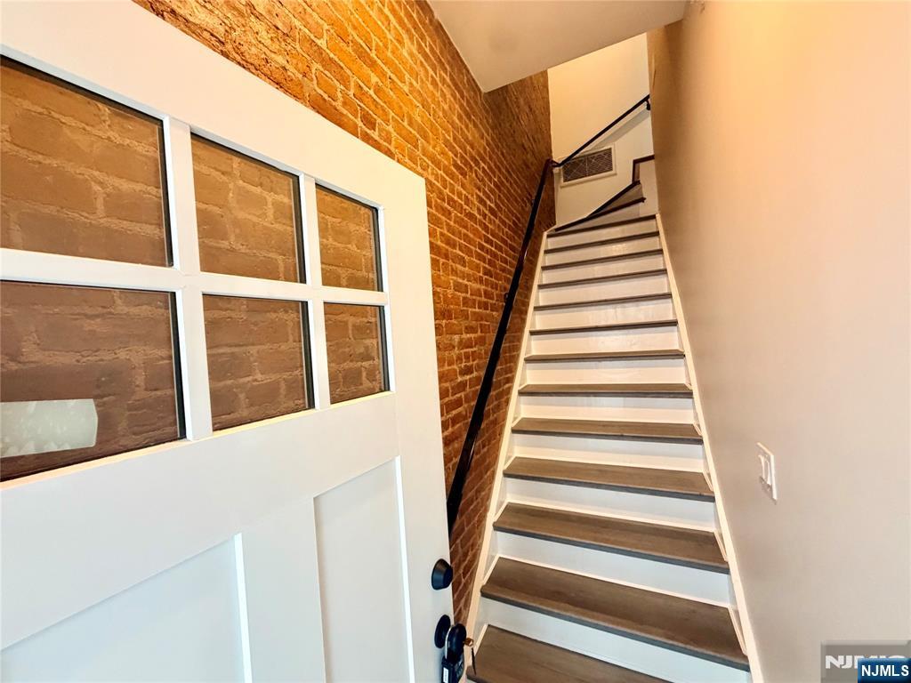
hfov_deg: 102.1
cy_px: 342
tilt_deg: -0.2
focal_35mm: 14
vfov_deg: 85.7
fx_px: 368
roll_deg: +3.9
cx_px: 456
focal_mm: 2.22
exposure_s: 1/60
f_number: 2.2
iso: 320
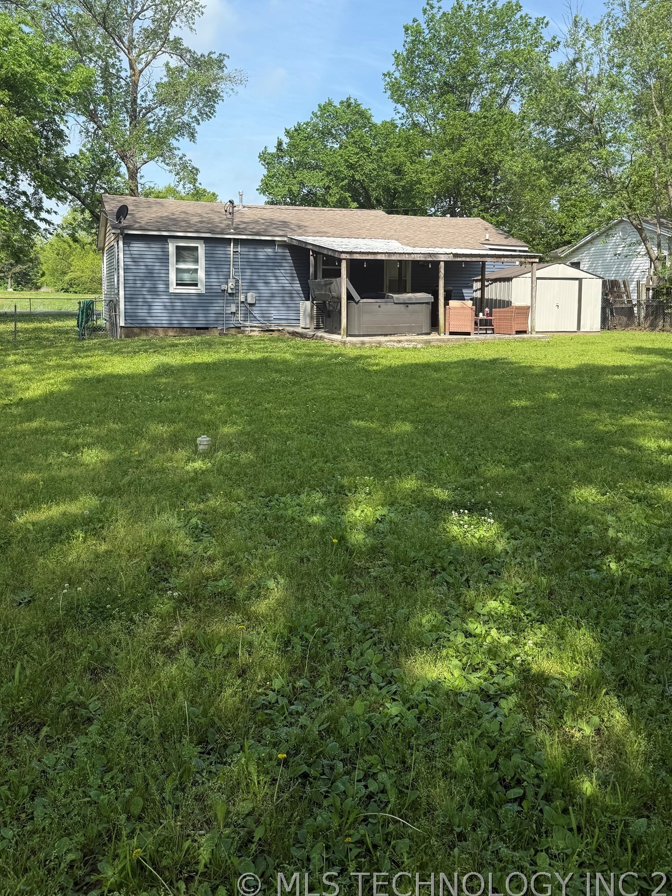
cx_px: 318
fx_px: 777
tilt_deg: -4.1
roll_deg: +0.2
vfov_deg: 59.4
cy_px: 351
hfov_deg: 46.8
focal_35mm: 30
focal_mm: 6.76
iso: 80
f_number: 1.78
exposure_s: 1/2525
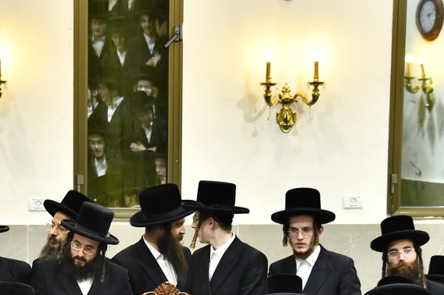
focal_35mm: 222
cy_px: 311
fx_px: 2736
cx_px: 134
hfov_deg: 9.3
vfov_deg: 6.2
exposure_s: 1/160
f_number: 5.6
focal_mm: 90
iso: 1250
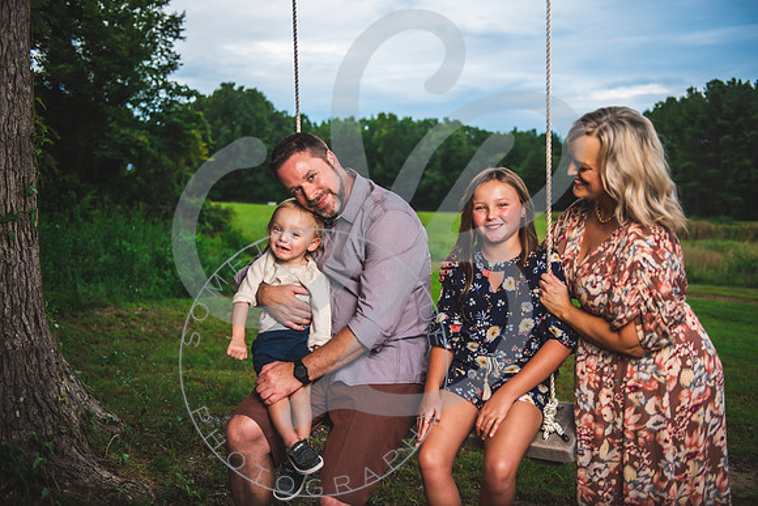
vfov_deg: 35.1
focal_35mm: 38
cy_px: 253
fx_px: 800
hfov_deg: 50.7
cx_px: 379
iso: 100
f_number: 2.8
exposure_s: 1/250
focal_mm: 38
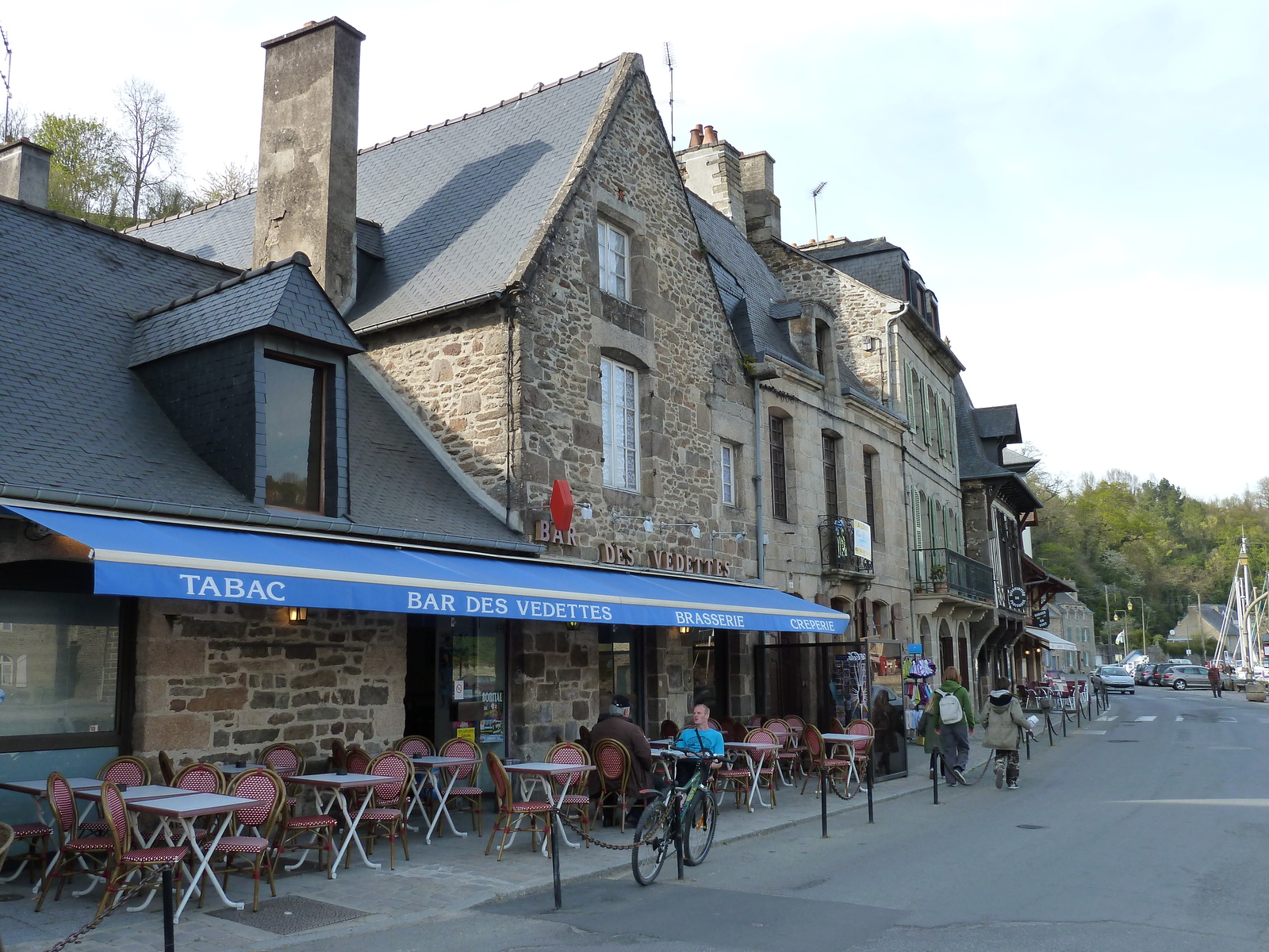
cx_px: 634
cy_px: 476
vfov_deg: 44.2
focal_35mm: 32
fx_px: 1173
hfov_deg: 56.8
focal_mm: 5.3
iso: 125
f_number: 4
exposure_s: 1/200
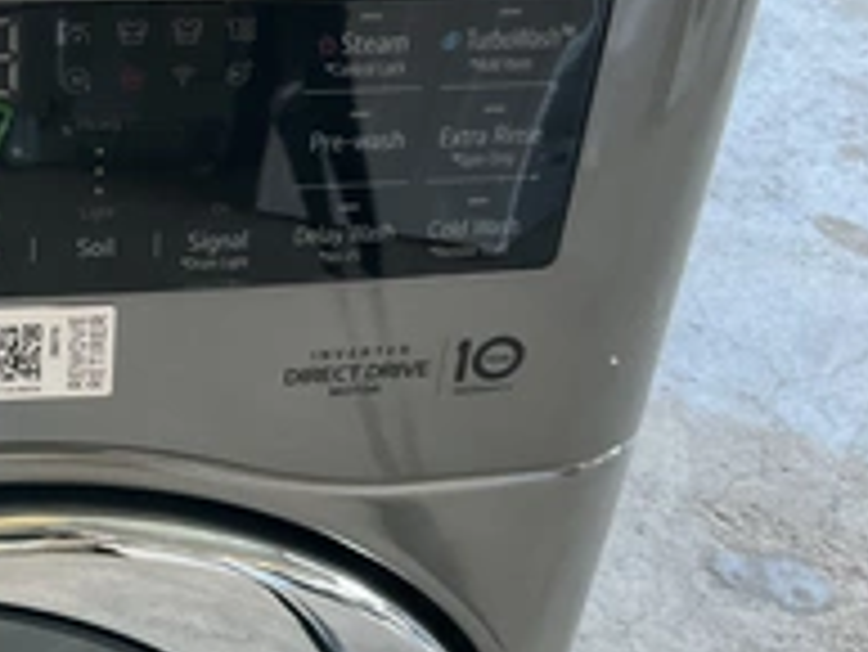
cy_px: 211
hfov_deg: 30.3
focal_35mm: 60
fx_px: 1505
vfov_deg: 24.3
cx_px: 40
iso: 200
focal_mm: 3
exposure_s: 1/60
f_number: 1.8
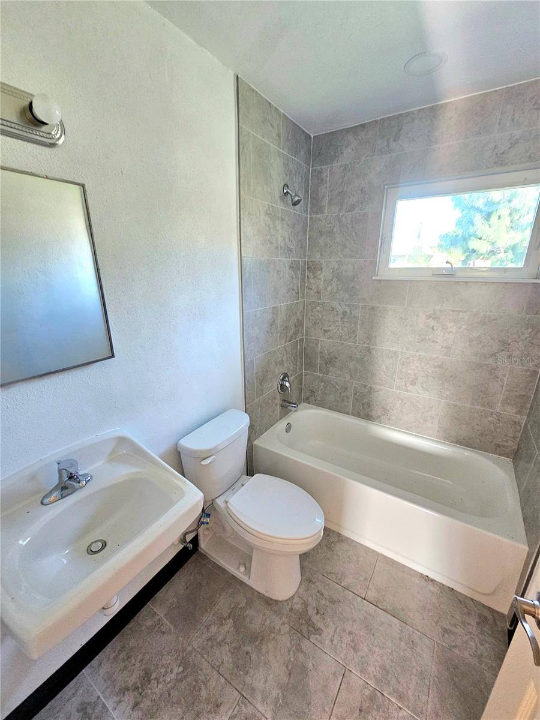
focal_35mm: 13
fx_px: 270
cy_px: 360
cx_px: 270
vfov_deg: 106.2
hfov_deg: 89.9
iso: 320
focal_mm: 2.2
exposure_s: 1/40
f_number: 2.2
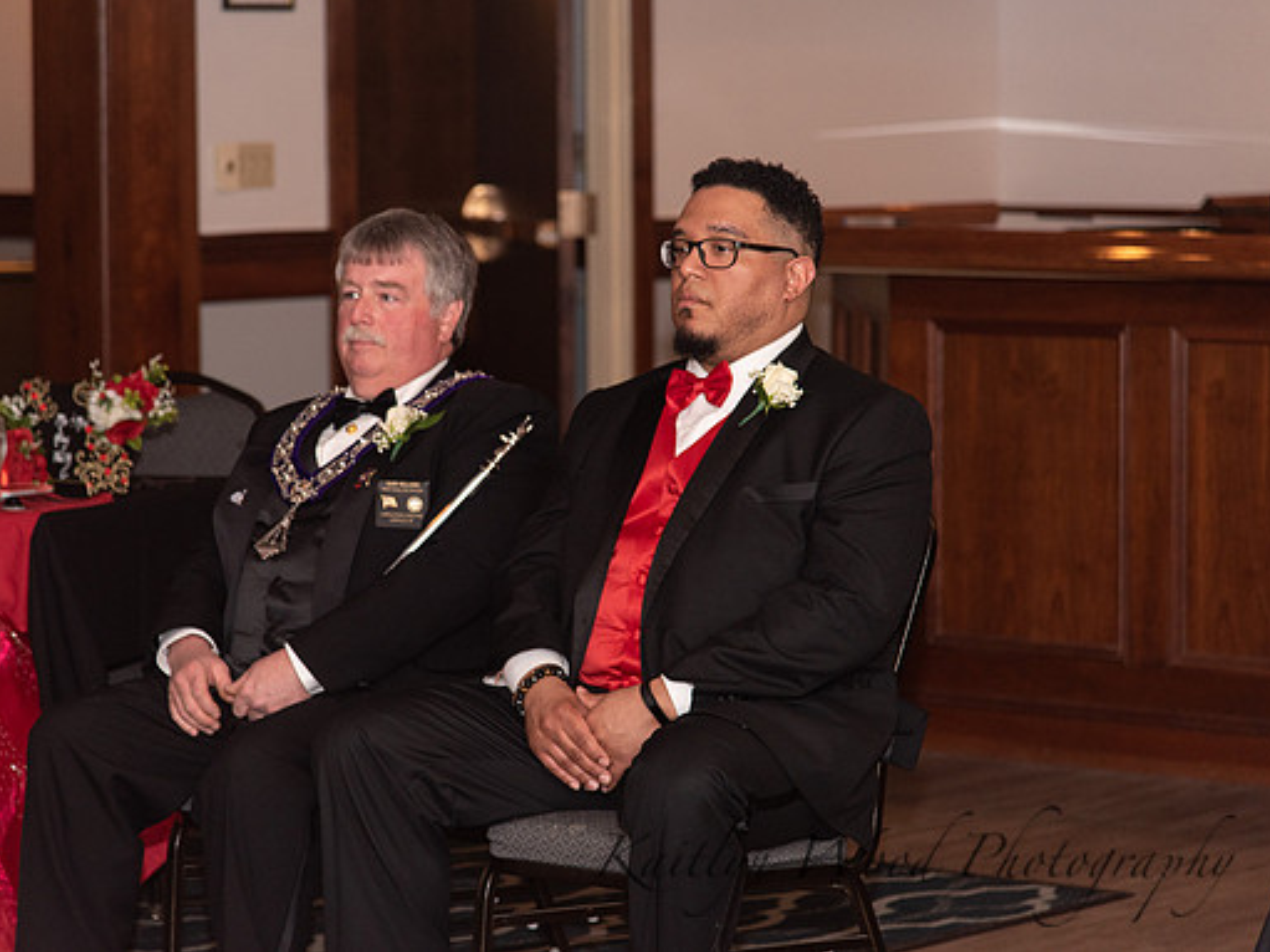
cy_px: 474
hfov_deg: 15.1
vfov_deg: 11.3
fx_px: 4805
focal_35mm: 131
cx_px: 594
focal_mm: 120
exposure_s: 1/200
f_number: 4
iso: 800
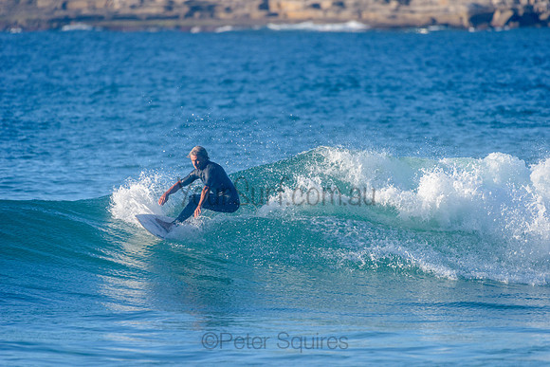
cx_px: 275
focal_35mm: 500
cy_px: 184
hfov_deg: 4.1
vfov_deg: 2.7
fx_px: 7645
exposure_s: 1/2000
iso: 360
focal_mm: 500
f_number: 5.6
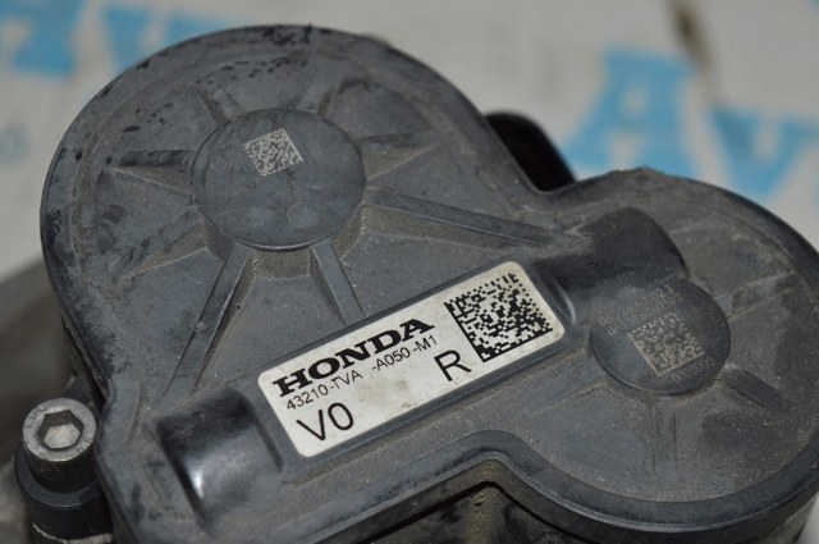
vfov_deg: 16.5
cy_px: 272
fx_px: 1874
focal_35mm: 82
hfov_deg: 24.6
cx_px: 410
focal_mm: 55
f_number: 8
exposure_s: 1/60
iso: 100
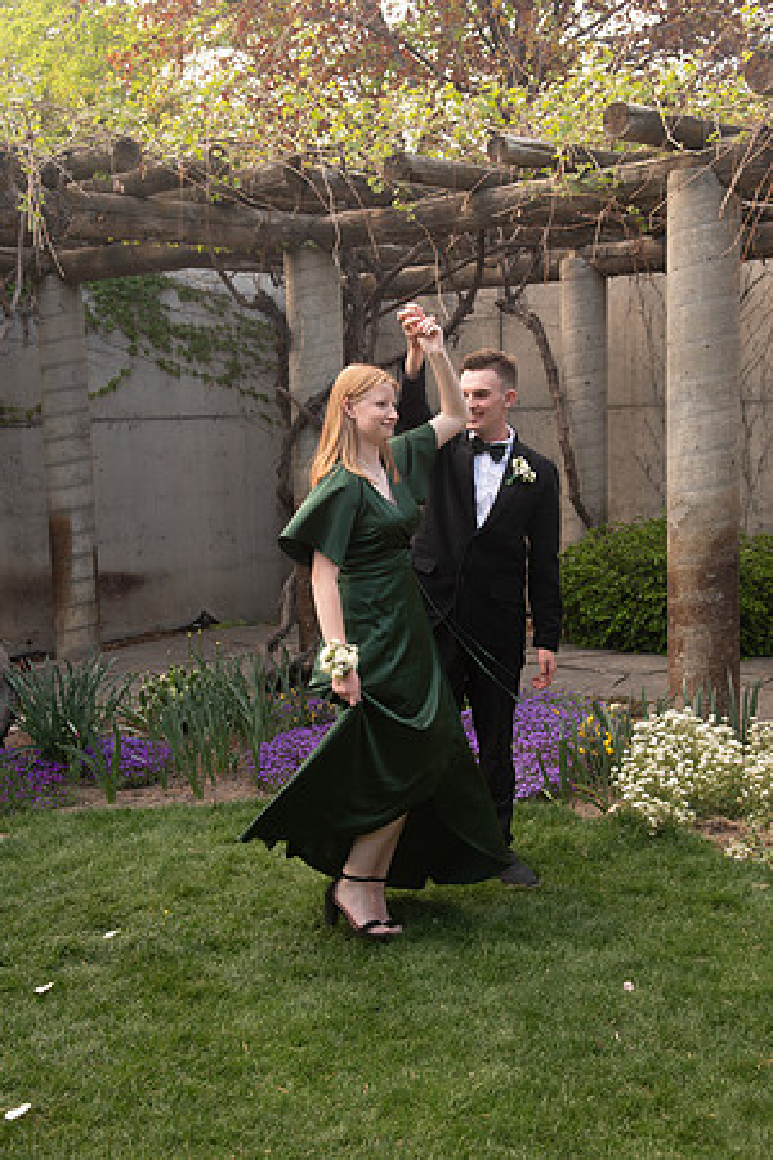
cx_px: 386
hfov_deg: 29.2
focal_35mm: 46
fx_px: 1481
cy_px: 580
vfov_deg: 42.7
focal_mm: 46
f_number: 5.6
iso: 500
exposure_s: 1/125
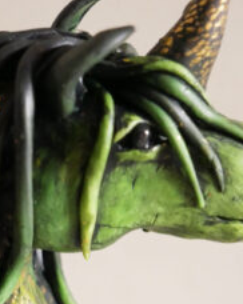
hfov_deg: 13.2
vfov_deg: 16.4
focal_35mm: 117
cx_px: 92
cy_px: 205
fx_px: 1053
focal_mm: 28
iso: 3200
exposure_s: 1/60
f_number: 4.7
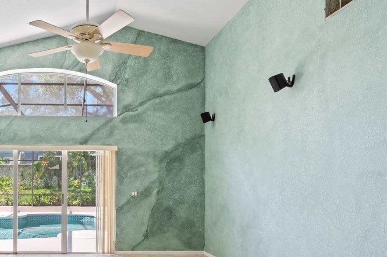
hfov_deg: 59.4
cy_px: 185
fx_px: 312
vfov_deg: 43.8
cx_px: 86
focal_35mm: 29
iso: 800
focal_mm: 16
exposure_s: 1/2.5
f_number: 14
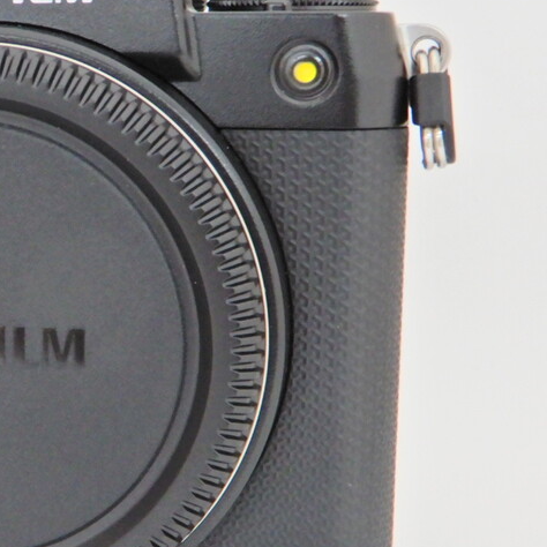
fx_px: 1681
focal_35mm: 94
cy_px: 299
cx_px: -108
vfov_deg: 18.5
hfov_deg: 17.6
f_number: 4
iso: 360
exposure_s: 1/30
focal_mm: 7.5
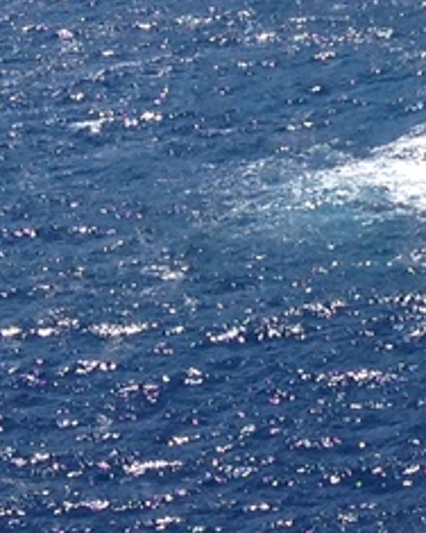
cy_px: -315
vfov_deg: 8.1
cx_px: 968
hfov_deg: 6.4
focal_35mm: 233
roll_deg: +0.3
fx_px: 3672
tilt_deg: -10.1
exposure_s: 1/1727
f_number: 2.4
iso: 50
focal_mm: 4.28
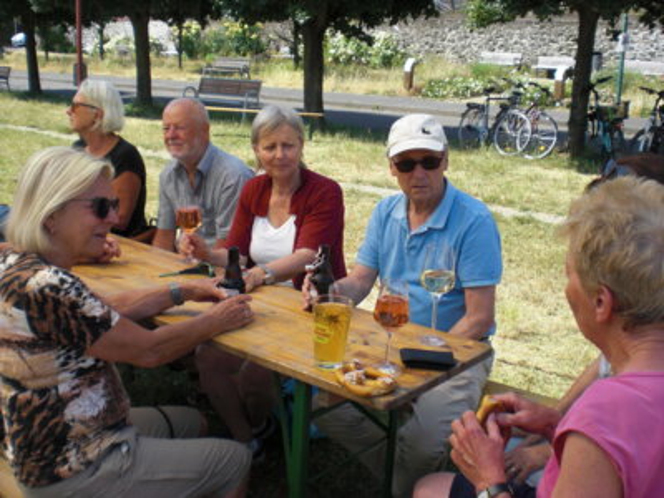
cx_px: 332
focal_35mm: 38
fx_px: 729
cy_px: 249
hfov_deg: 49.0
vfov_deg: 37.7
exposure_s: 1/500
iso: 64
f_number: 3.1
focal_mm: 6.3
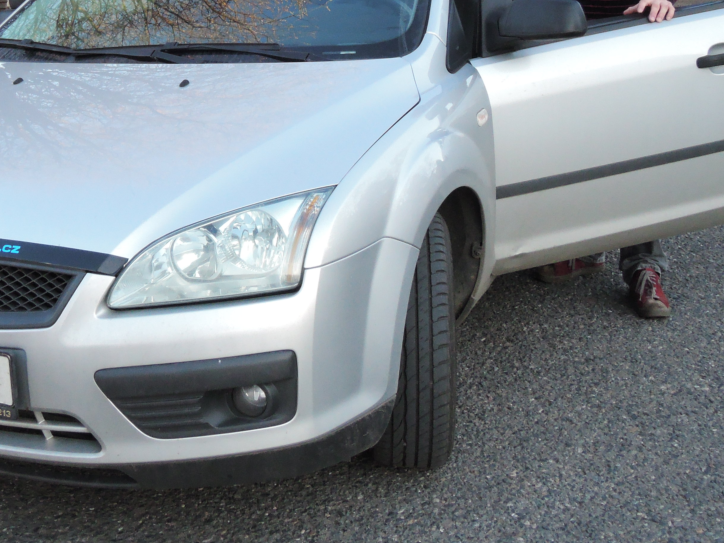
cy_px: 99
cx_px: 242
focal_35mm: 51
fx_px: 1067
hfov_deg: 37.1
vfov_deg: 27.9
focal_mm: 6.6
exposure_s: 1/125
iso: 800
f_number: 7.1
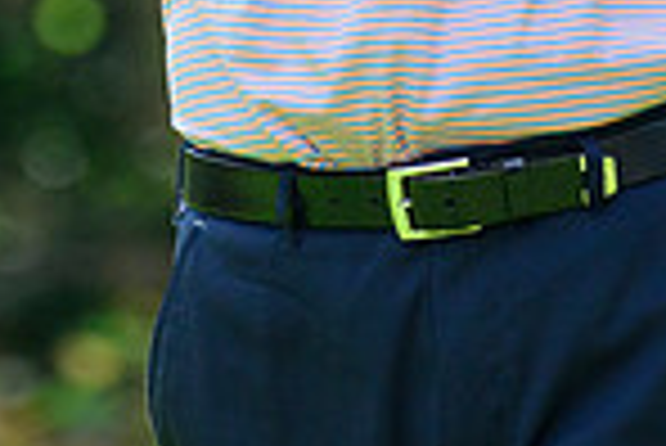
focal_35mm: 1570
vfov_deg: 0.9
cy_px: -412
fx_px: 29073
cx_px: 99
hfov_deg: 1.3
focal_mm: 400
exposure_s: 1/2000
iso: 1250
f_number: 5.6
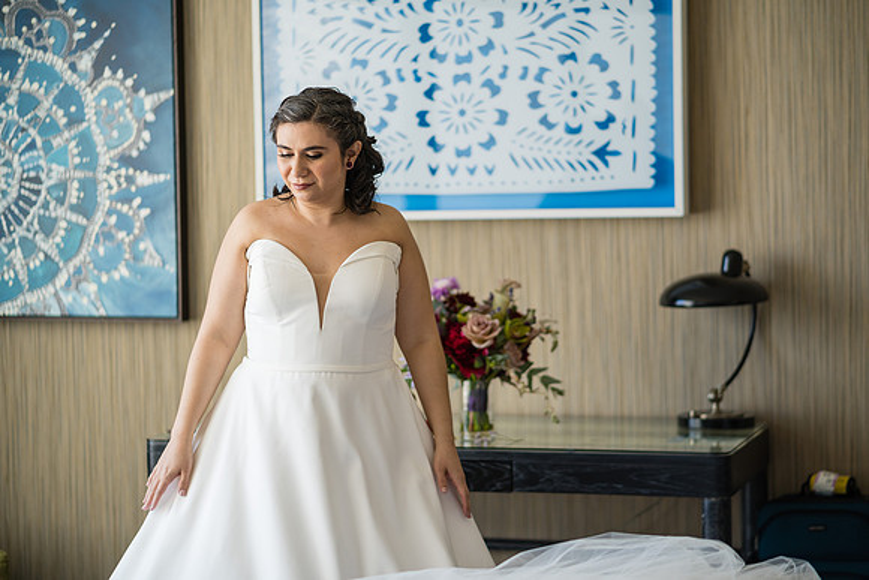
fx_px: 2052
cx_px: 434
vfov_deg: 16.1
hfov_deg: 23.9
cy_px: 290
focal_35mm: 85
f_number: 1.8
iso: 200
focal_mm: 85
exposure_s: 1/250
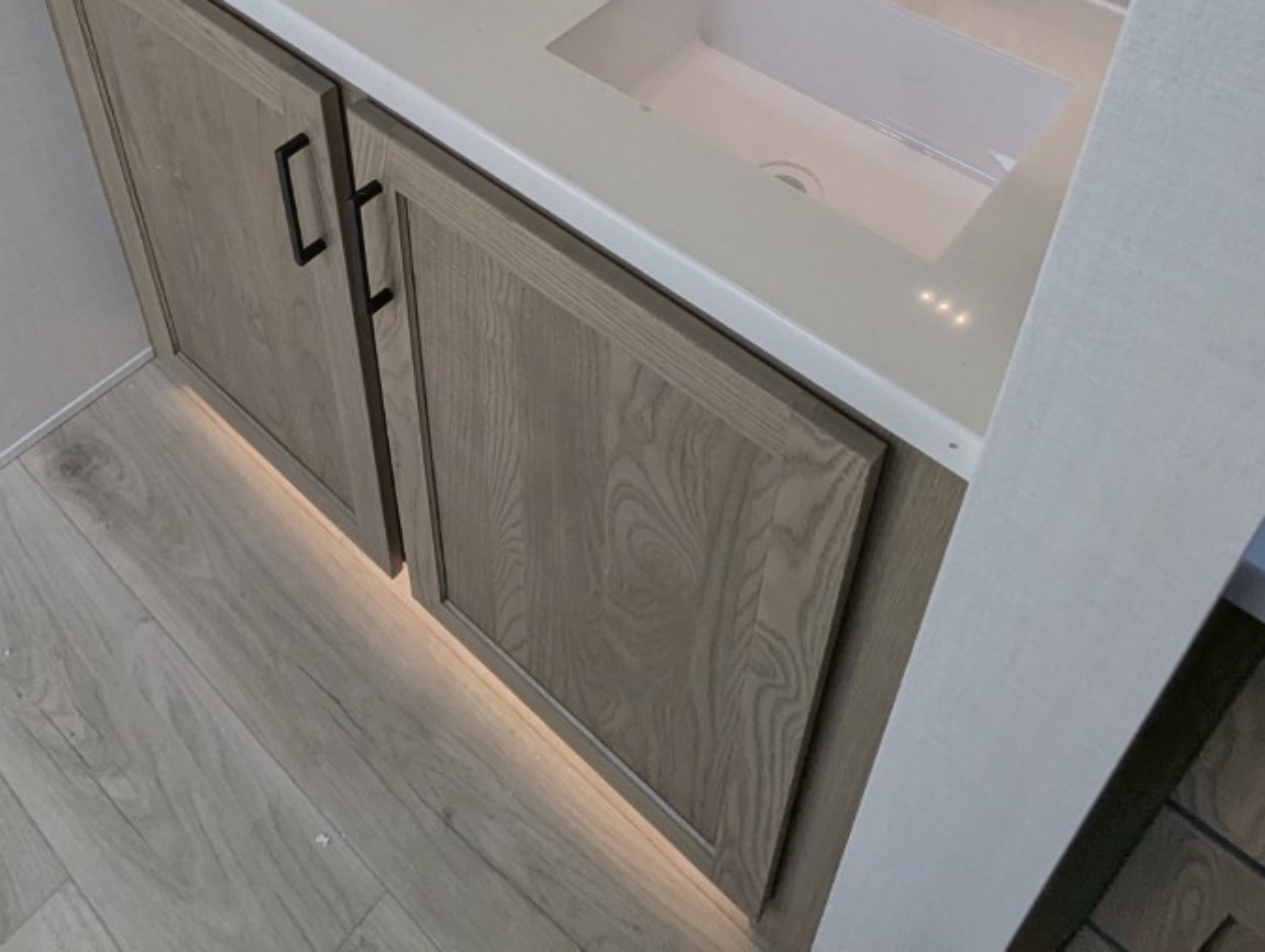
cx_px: 525
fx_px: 1208
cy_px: -26
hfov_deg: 55.0
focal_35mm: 33
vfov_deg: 37.8
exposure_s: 1/212
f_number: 2.2
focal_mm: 2.35
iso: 66
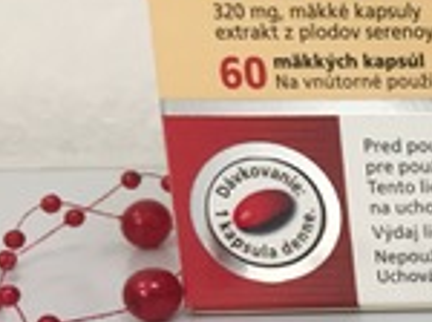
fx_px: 1545
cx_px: 916
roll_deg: -1.4
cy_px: 187
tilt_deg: -16.0
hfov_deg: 13.3
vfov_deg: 11.9
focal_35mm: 124
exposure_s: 1/33
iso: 50
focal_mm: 4.15
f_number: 2.2
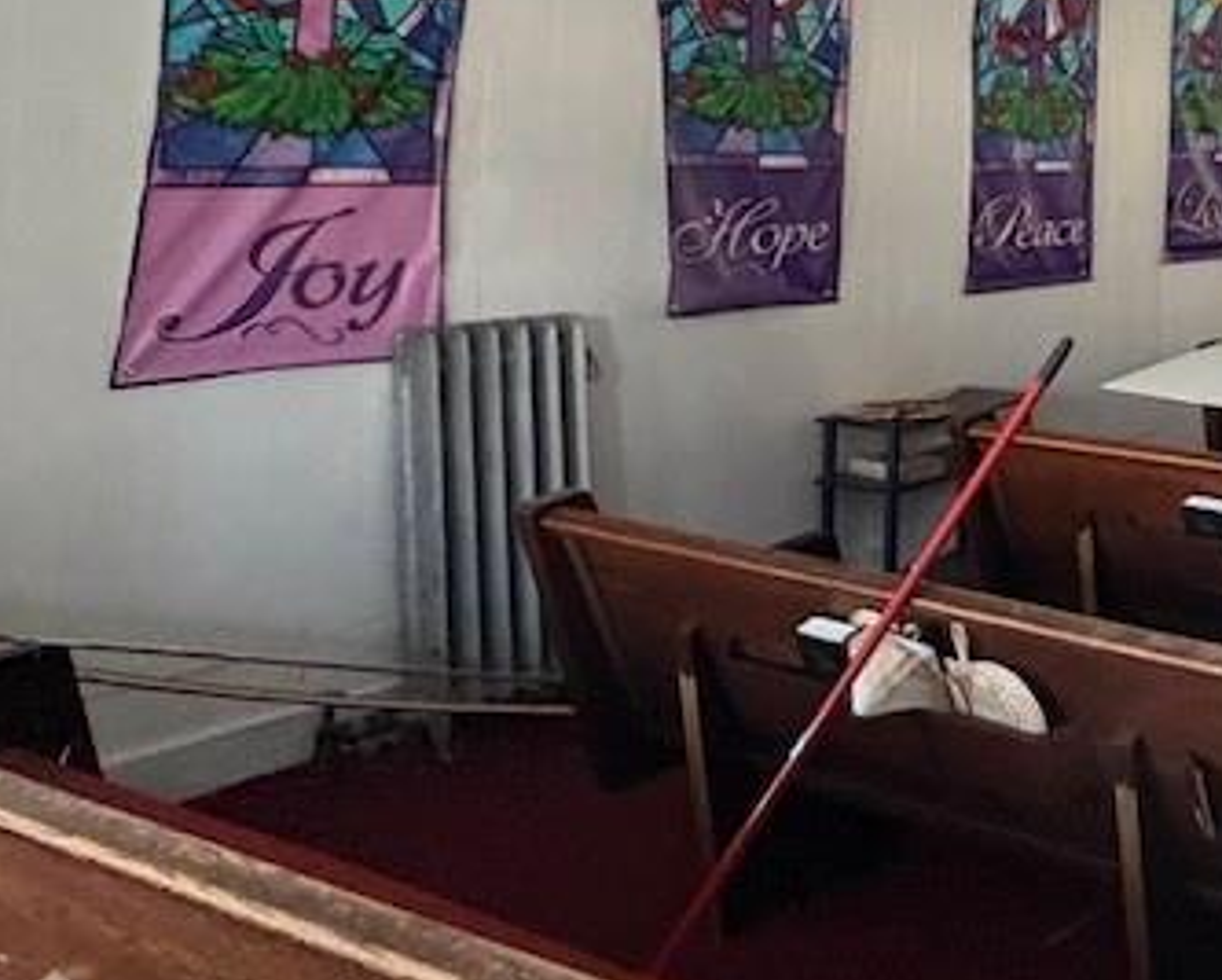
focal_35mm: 42
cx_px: 1626
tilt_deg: +1.9
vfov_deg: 34.1
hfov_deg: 32.0
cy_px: 128
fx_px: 1520
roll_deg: -1.0
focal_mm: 2.22
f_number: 2.2
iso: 400
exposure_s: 1/60
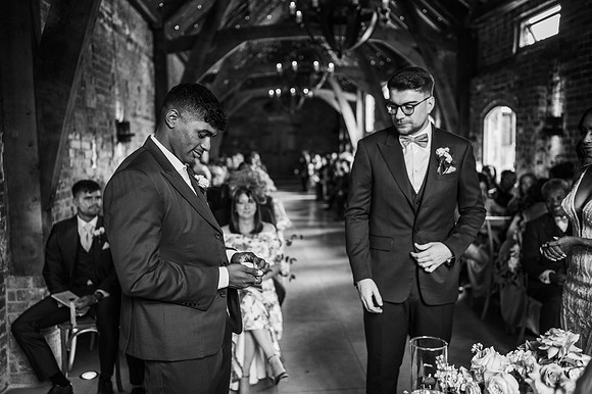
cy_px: 197
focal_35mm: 35
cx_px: 296
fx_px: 575
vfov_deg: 37.8
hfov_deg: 54.5
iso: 720
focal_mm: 35
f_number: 2
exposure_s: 1/200
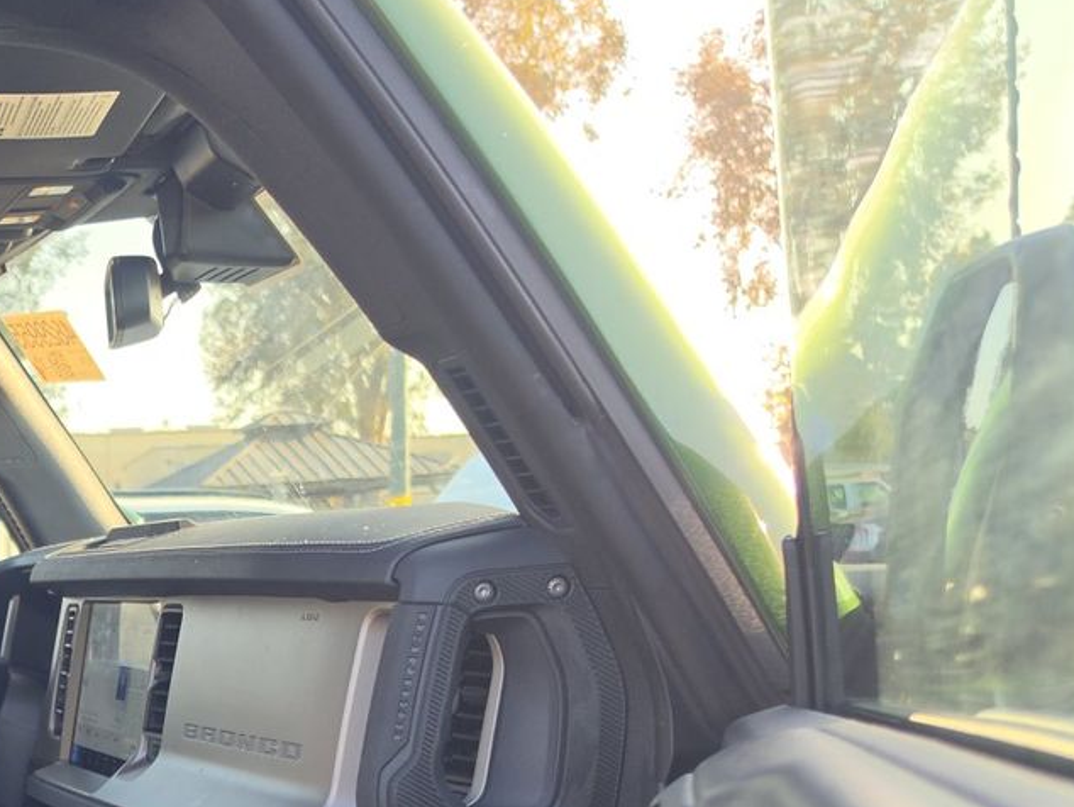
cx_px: -158
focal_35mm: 58
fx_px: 1800
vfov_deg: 23.1
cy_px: 971
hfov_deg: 29.4
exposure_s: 1/162
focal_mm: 6.5
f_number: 1.4
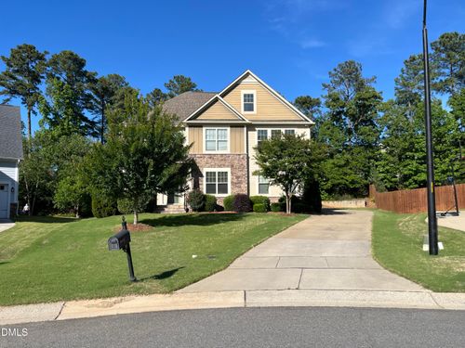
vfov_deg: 53.1
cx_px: 232
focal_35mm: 26
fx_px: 349
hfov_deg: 67.3
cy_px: 174
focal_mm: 5.1
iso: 50
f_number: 1.6
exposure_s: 1/3413
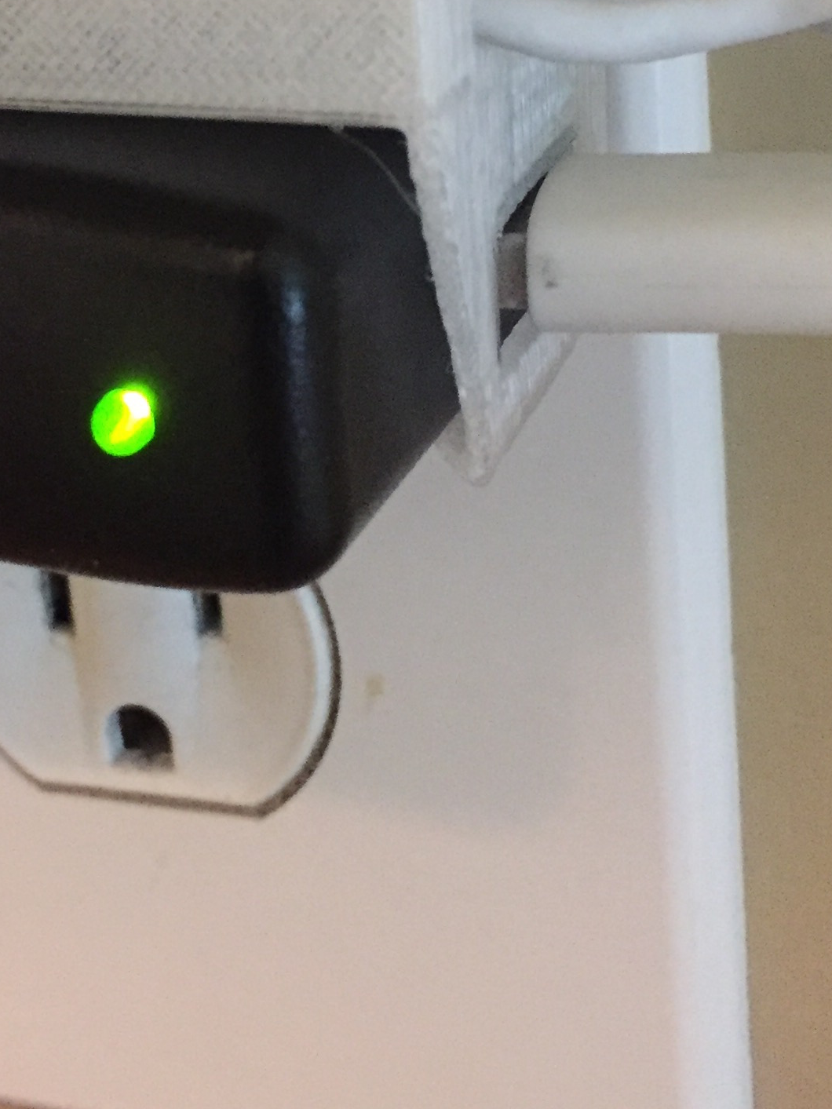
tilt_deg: -16.6
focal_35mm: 67
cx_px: 241
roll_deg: +5.5
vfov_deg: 28.1
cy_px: 167
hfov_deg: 21.8
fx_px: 2147
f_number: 2.2
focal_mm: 4.15
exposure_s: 1/15
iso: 400
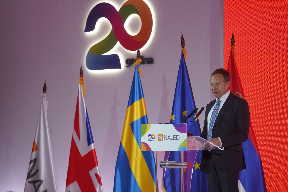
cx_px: 144
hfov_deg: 14.4
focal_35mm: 142
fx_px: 1136
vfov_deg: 9.7
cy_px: 96
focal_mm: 142
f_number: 4
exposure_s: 1/320
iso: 1600
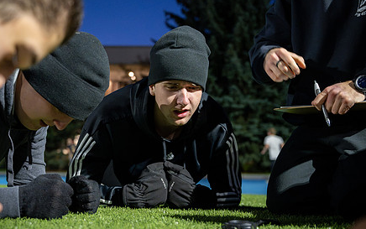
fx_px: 489
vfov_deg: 26.3
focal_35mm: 49
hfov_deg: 41.0
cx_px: 182
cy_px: 136
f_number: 2.8
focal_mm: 35
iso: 2000
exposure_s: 1/160
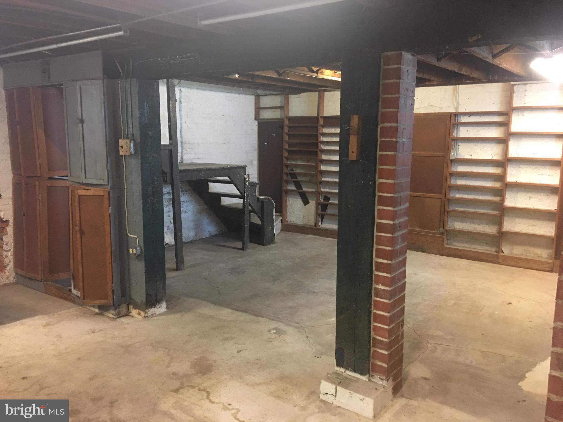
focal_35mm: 29
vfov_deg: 48.2
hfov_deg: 61.7
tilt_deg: -8.2
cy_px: 211
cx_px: 282
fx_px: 472
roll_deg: +0.0
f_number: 2.2
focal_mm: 4.15
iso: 64
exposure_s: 1/4
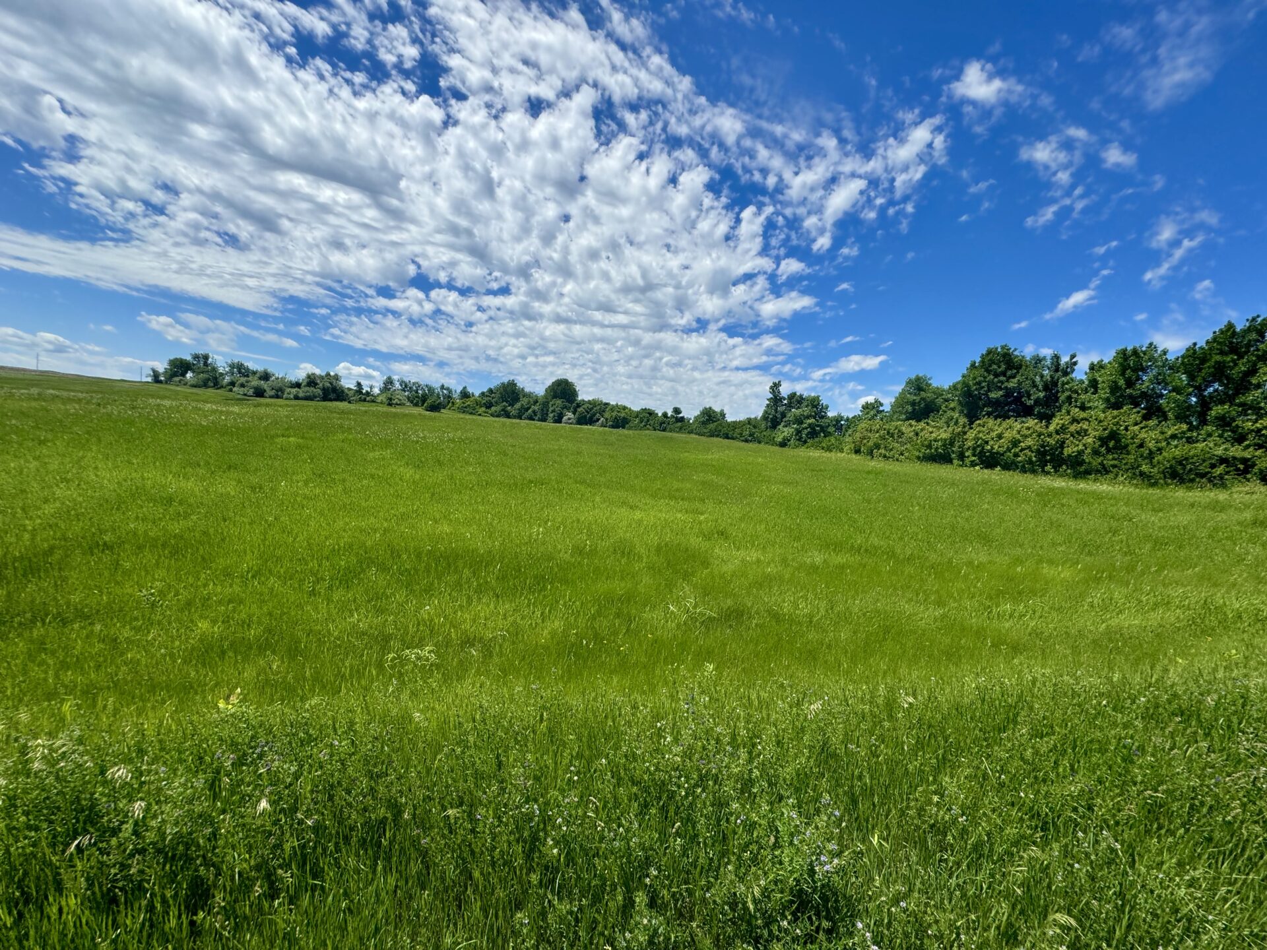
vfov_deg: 85.7
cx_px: 634
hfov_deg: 102.1
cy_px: 475
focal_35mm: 14
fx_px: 512
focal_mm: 2.22
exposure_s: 1/2770
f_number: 2.2
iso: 50
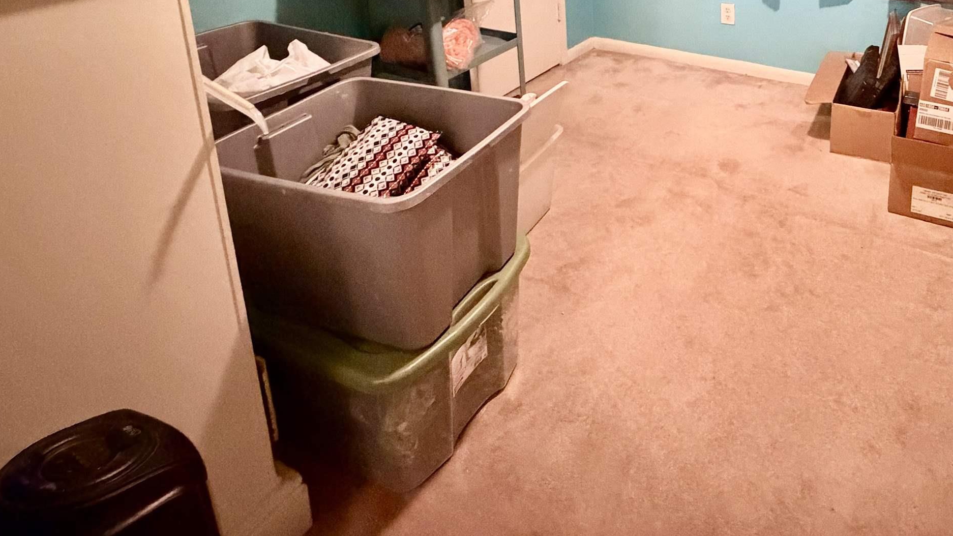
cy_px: -49
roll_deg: +0.1
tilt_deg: -13.4
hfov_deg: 69.7
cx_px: 702
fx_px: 632
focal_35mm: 25
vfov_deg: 38.4
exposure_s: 1/40
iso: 1250
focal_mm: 2.22
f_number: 2.2
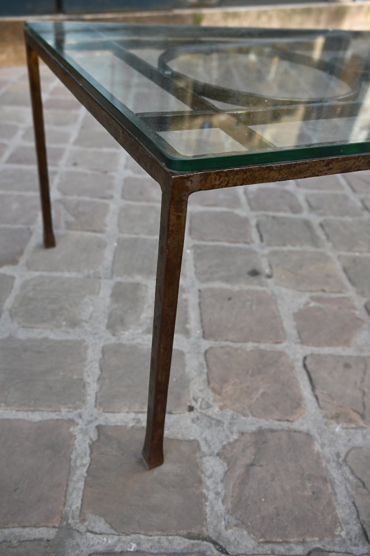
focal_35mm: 31
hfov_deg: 42.6
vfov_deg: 60.7
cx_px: 185
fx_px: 474
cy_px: 278
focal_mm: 20.5
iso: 280
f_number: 4
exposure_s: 1/250
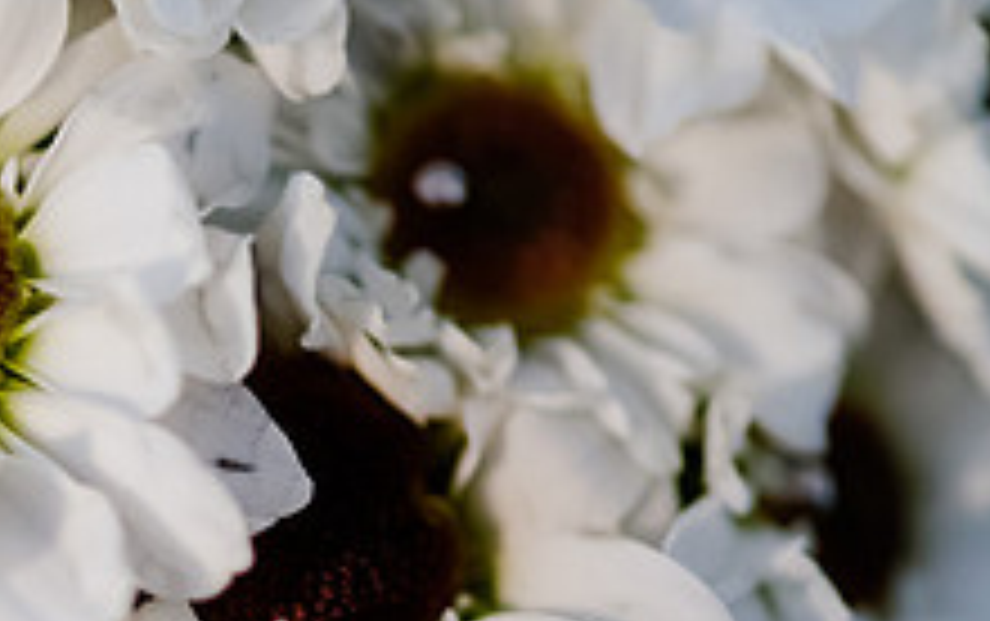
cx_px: -140
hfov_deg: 7.4
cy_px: 862
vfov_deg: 4.6
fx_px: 7616
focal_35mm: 282
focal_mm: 105
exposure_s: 1/250
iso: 2500
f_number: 3.5
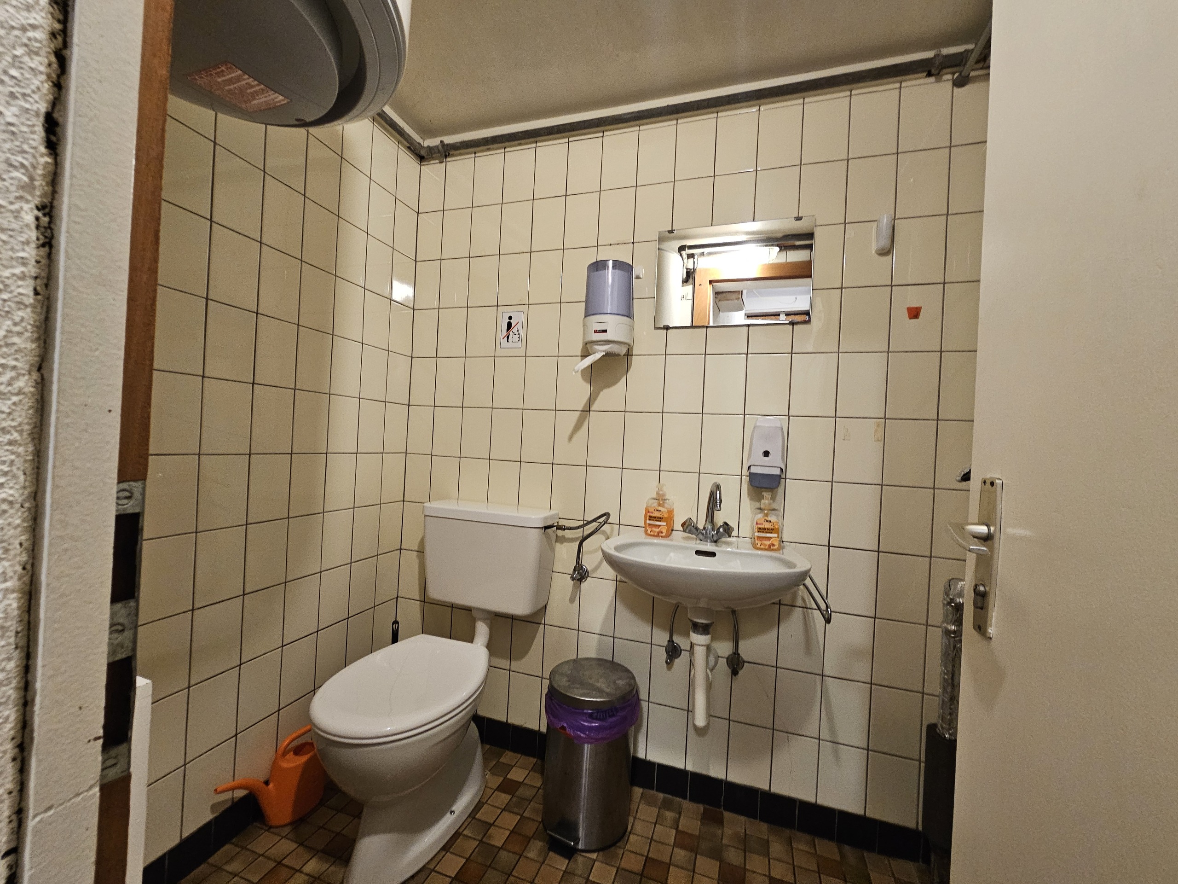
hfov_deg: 106.2
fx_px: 442
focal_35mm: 13
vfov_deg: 89.9
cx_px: 589
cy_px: 442
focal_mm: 2.2
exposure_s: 1/33.3
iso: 400
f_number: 2.2
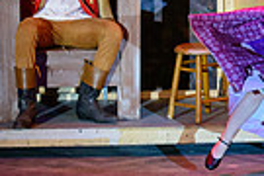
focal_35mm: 556
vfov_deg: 2.5
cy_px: -89
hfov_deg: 3.6
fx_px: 4077
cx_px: 697
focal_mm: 70
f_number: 4
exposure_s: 1/160
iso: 1000
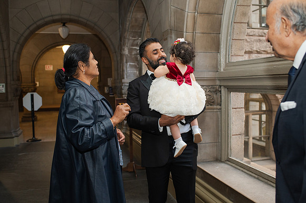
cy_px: 102
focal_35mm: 35
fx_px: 297
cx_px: 153
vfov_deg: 37.8
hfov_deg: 54.5
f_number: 3.5
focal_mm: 35
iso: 1000
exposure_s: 1/200
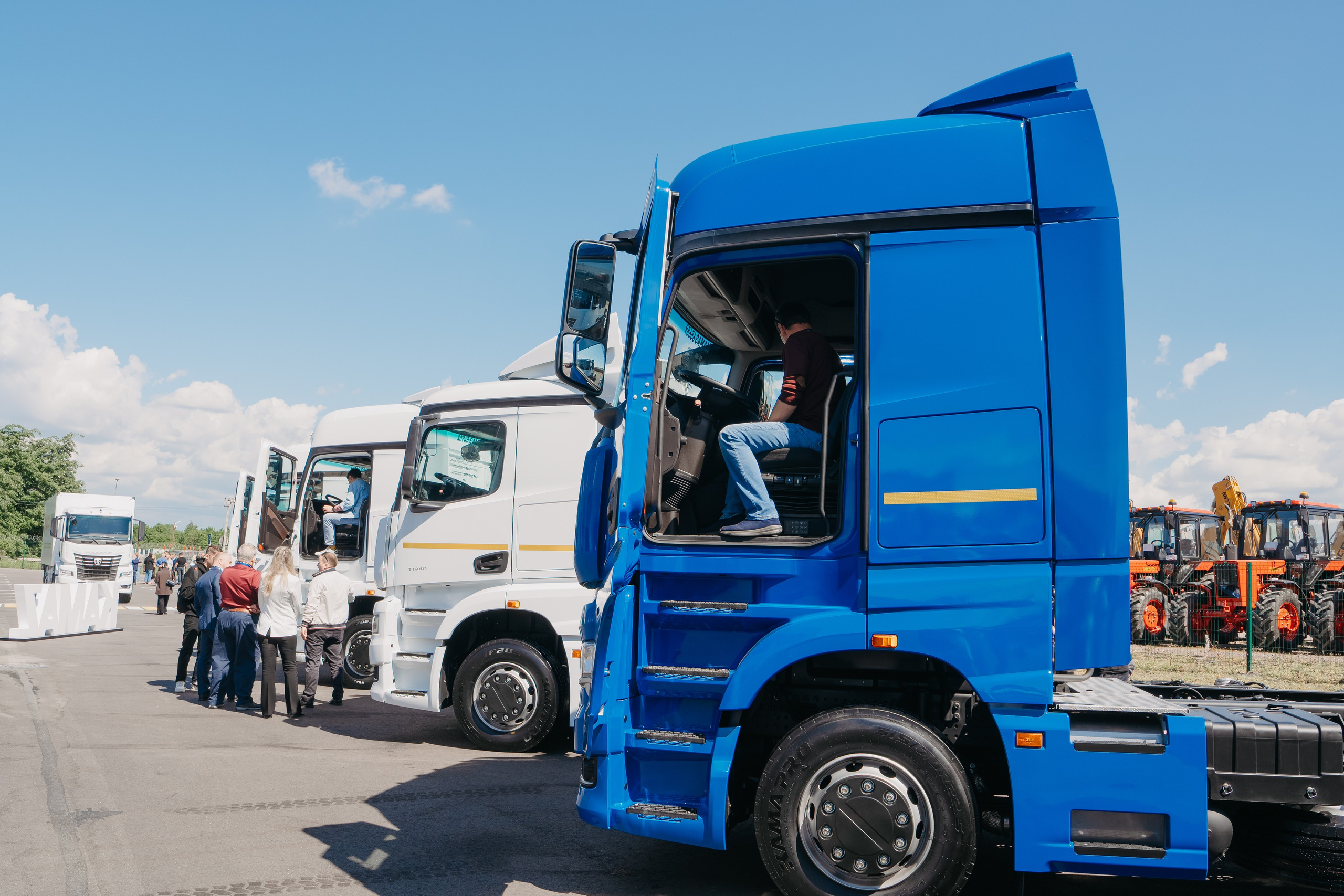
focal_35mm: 28
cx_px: 672
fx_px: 1045
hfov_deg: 65.5
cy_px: 448
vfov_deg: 46.4
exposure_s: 1/160
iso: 160
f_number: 11
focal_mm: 28
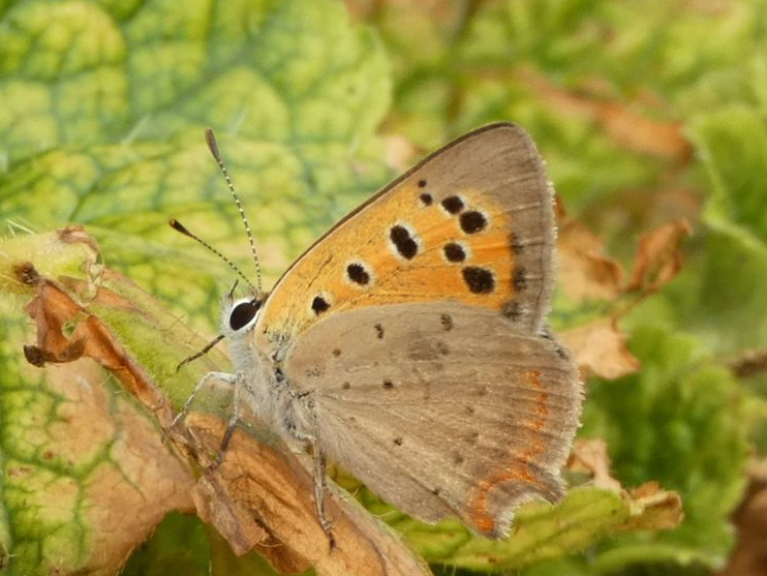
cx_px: 364
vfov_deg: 8.1
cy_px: 327
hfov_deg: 10.7
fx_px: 4078
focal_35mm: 184
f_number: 5.4
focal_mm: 28.8
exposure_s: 1/60
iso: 80
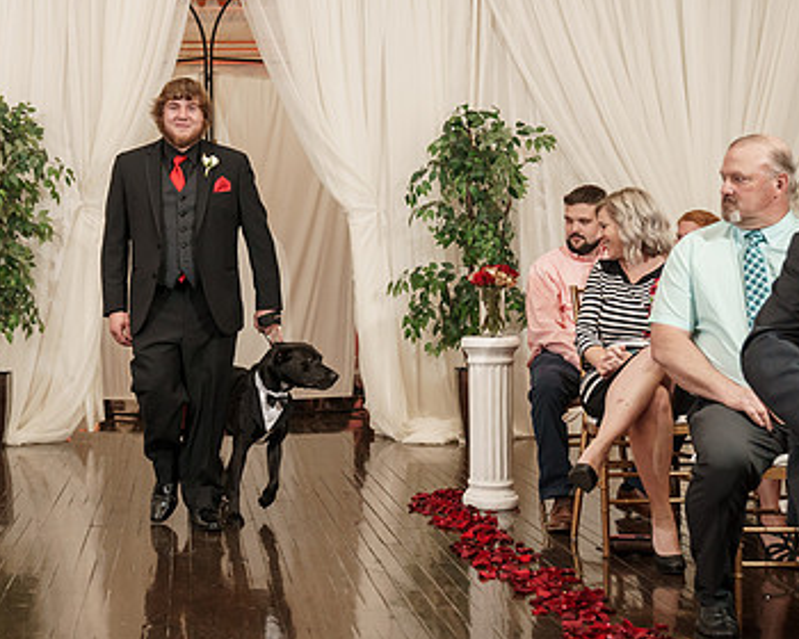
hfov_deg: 30.1
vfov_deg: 24.6
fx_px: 1466
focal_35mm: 62
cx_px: 235
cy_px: 305
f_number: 4
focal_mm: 39
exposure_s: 1/160
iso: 2000
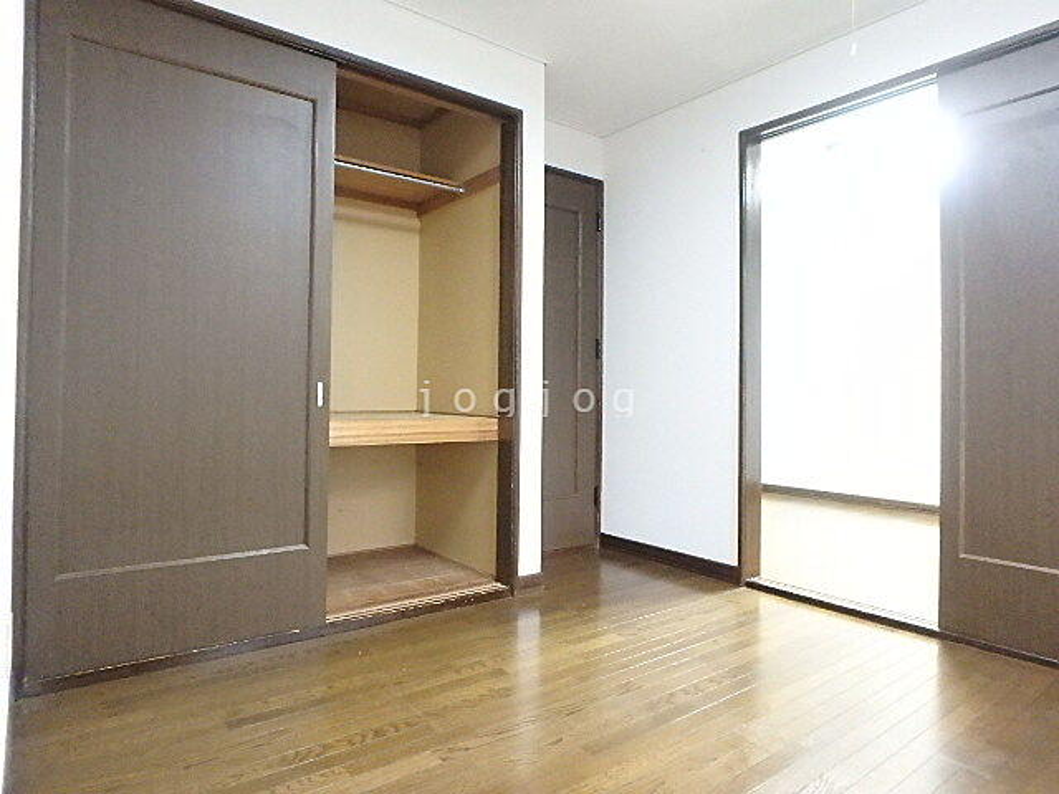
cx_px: 530
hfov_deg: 79.0
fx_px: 642
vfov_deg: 63.4
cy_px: 397
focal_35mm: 21
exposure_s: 1/6
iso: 1600
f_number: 3.5
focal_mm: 3.7
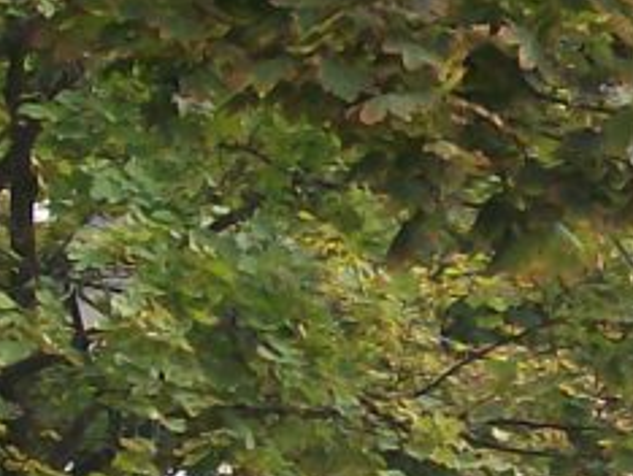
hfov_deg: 4.1
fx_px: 8750
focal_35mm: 478
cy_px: 600
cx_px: 906
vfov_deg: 3.1
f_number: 3.8
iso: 80
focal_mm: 11.6
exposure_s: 1/425
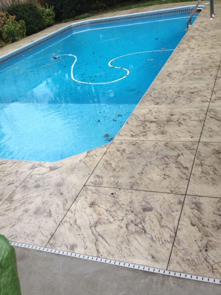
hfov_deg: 35.1
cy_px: 141
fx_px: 349
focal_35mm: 41
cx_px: 102
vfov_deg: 45.8
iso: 50
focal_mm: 4.28
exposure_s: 1/386
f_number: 2.4
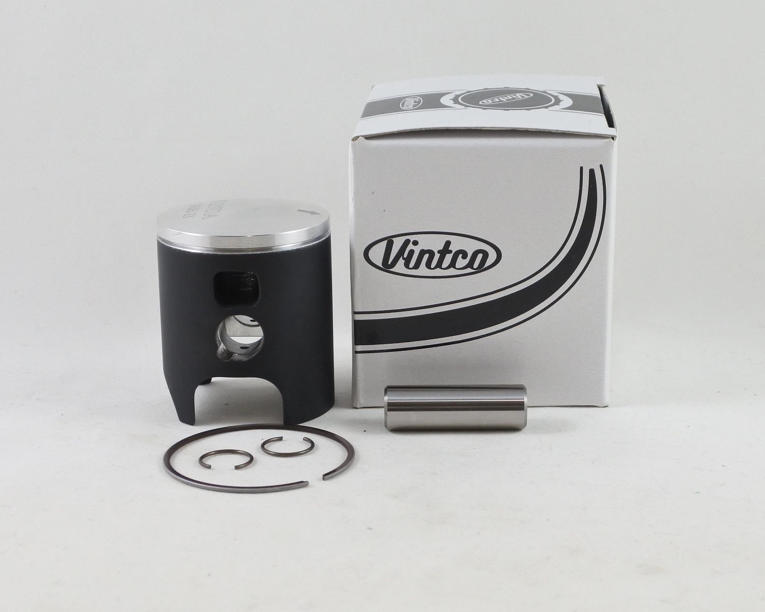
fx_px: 951
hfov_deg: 43.8
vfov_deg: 35.7
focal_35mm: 42
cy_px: 306
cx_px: 388
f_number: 4
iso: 400
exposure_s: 1/160
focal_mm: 14
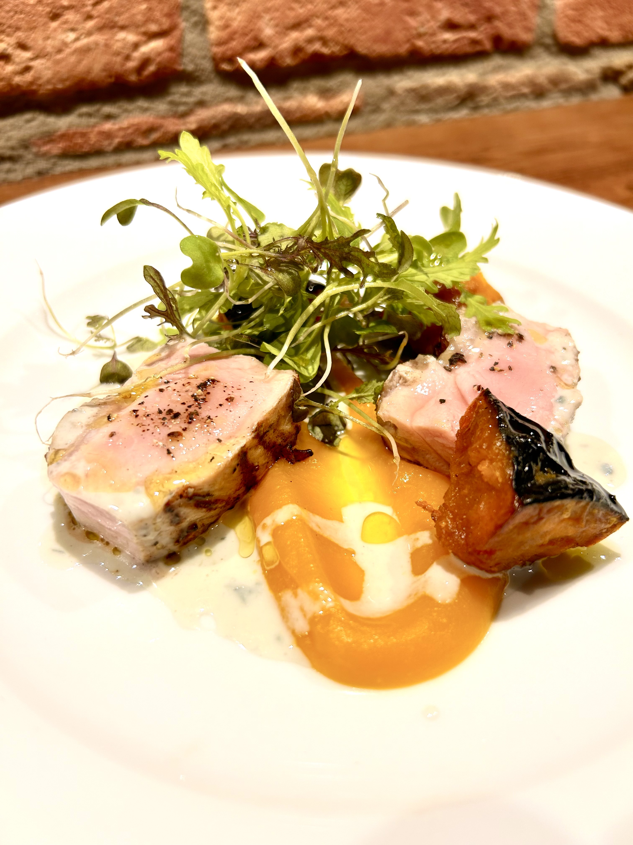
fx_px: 634
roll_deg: -2.4
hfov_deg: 53.1
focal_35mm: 26
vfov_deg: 67.3
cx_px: 316
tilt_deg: -39.9
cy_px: 422
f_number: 1.5
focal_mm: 5.7
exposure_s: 1/100
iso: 50
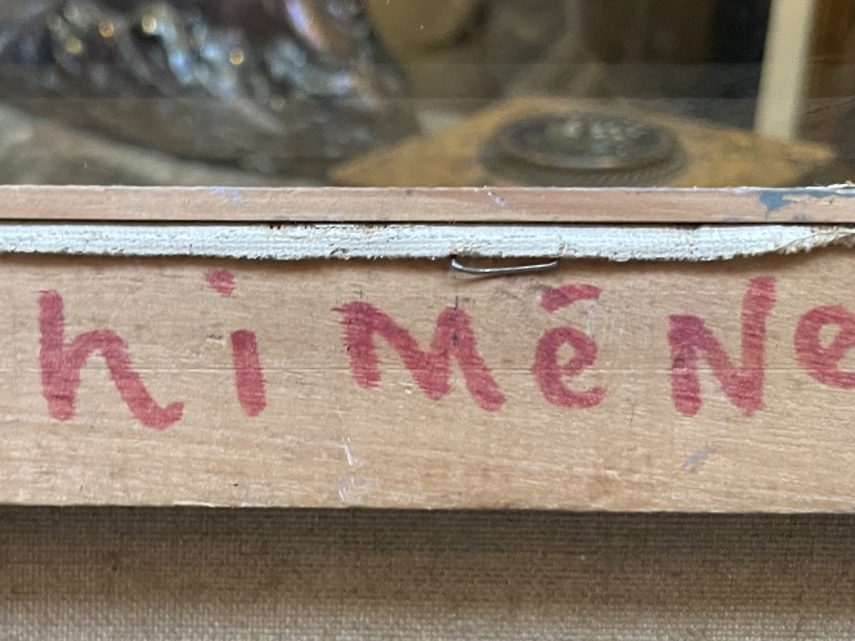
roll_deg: -1.1
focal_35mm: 47
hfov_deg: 39.8
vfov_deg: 30.7
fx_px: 1161
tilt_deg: -28.6
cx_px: 265
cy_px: 423
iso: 200
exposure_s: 1/60
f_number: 1.6
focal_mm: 4.2
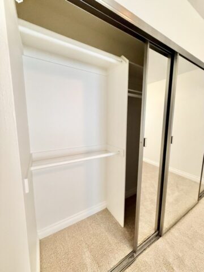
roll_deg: -0.3
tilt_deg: -6.9
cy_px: 136
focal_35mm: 14
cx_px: 102
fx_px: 110
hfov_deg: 85.7
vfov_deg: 102.1
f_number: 2.2
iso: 640
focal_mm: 2.22
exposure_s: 1/60
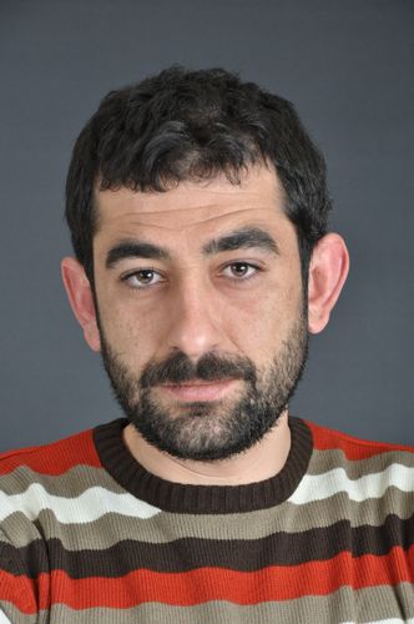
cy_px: 312
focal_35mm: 158
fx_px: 2724
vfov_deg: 13.1
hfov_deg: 8.7
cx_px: 207
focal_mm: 105
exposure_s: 1/100
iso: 1600
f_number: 11
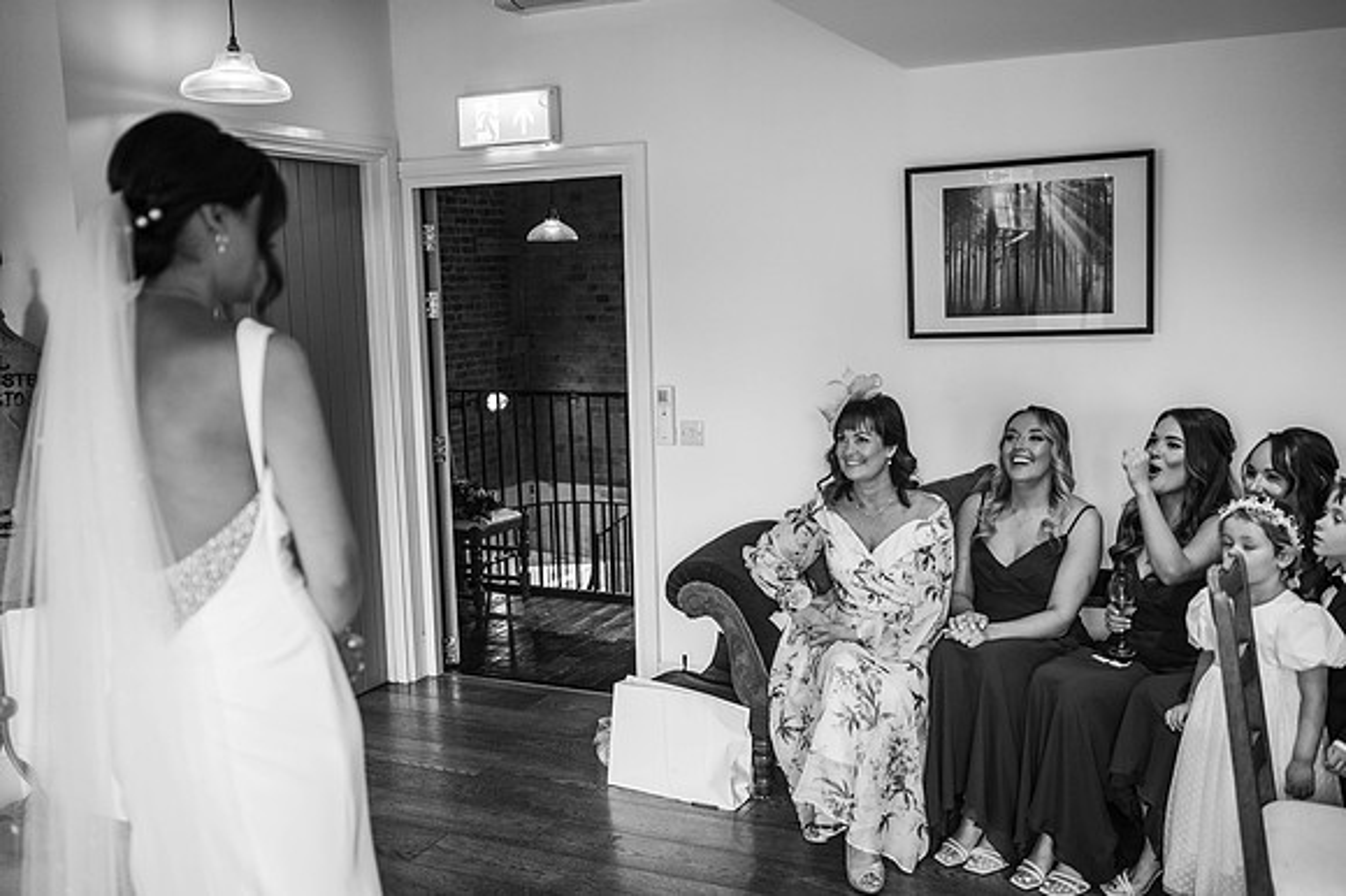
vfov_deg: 37.8
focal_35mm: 35
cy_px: 448
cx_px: 673
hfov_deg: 54.5
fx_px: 1308
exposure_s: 1/200
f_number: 2.2
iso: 400
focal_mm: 35
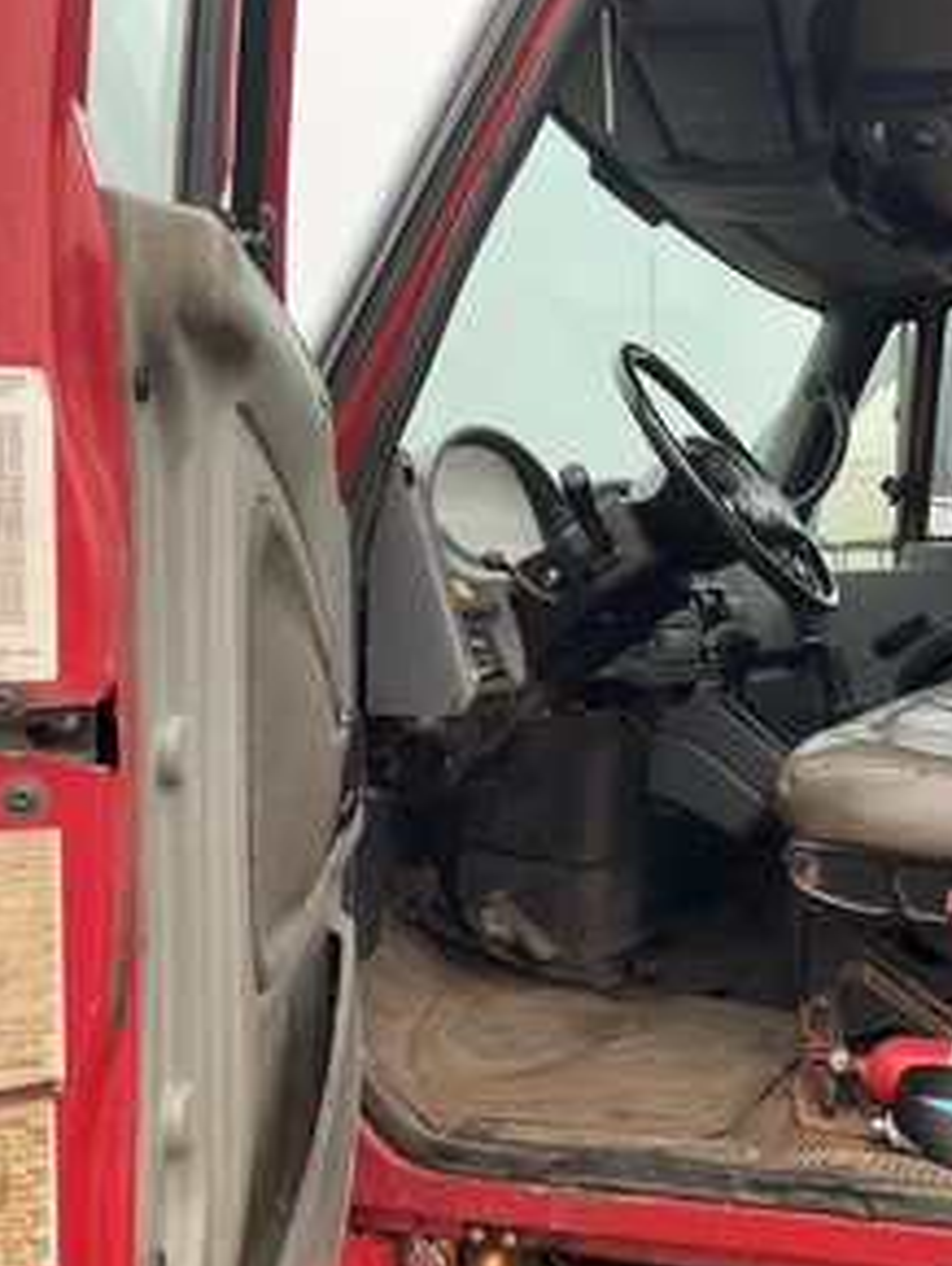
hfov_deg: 34.3
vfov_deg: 46.8
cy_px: 637
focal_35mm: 40
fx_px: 1465
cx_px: 830
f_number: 1.8
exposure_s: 1/172
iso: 32
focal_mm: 3
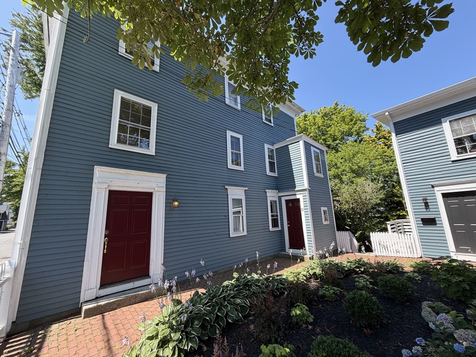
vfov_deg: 85.7
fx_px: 193
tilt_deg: +12.3
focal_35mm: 14
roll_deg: +3.3
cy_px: 178
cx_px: 238
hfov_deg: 102.1
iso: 50
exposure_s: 1/502
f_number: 2.2
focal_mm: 2.22
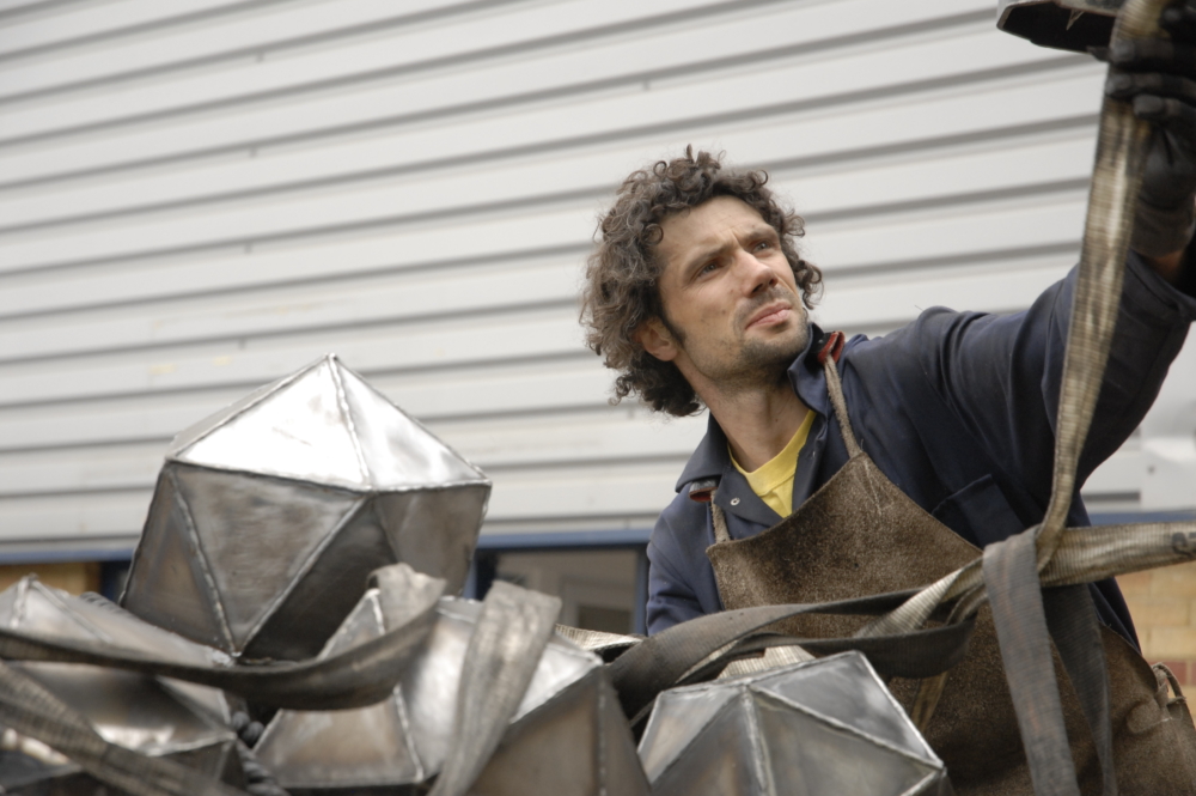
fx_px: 3087
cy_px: 398
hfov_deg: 21.9
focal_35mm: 93
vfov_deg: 14.7
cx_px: 598
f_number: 4.5
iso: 400
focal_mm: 62
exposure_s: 1/250
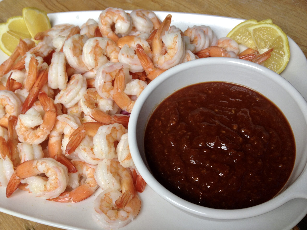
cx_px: 154
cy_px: 115
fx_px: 310
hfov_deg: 52.6
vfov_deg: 40.7
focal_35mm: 35
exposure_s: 1/40
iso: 64
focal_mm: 4.28
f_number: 2.4
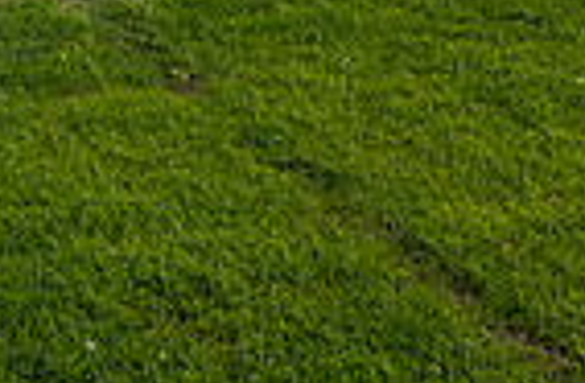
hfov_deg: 17.9
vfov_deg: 13.0
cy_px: -338
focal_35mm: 93
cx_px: -451
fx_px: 1503
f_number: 4
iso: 250
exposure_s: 1/1250
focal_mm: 20
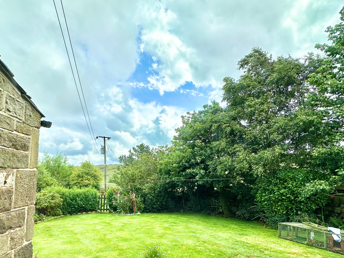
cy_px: 174
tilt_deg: +0.8
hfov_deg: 78.6
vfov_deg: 61.8
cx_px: 151
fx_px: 209
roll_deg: -2.9
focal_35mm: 21
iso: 50
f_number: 2.2
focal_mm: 2.22
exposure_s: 1/1401
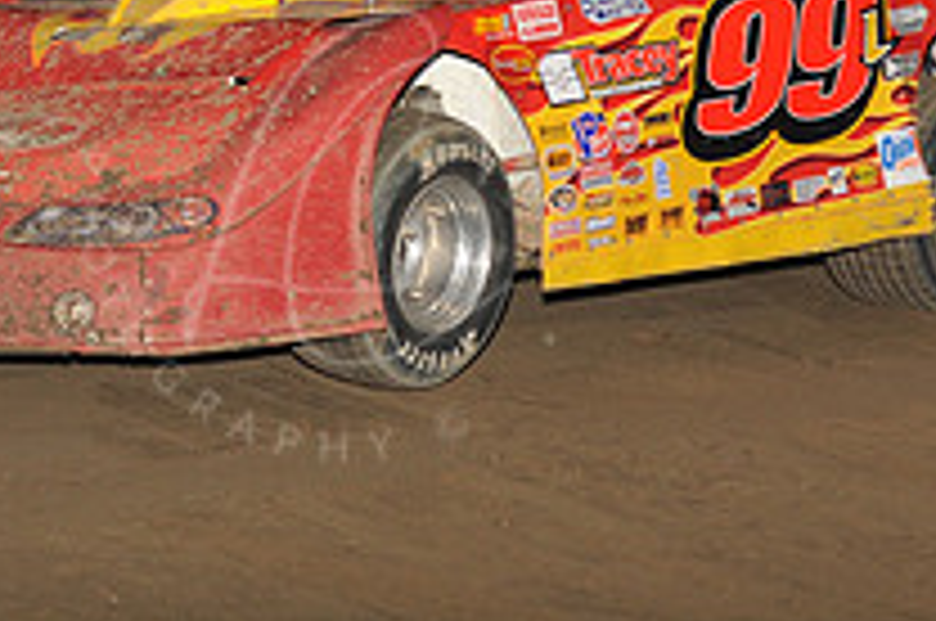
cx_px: 342
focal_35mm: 223
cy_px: -225
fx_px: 5789
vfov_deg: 6.1
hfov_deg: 9.2
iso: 1000
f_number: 6.3
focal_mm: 80
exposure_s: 1/320
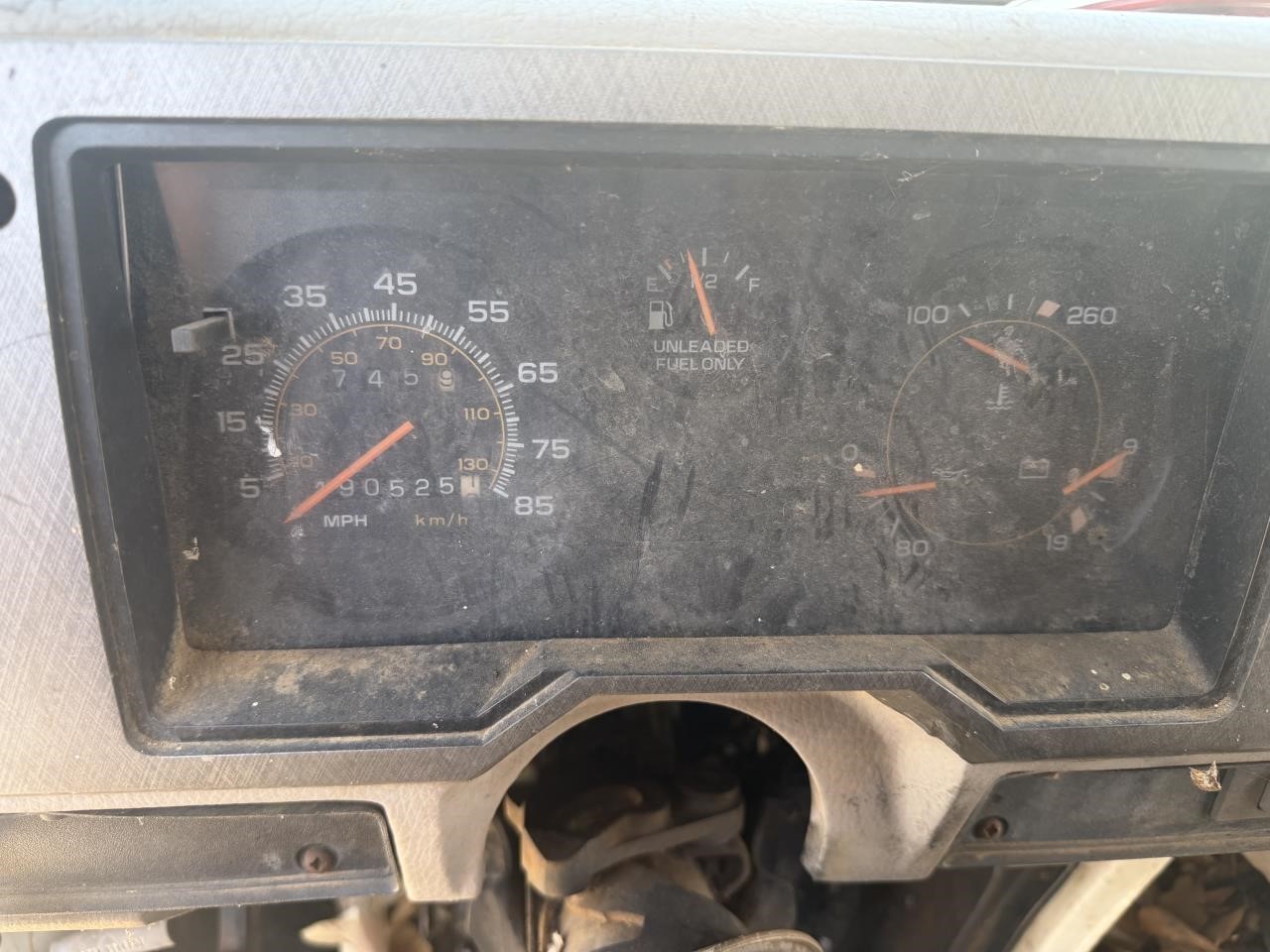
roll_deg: -3.4
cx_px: 635
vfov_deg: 56.8
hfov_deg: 71.6
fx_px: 881
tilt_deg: -31.0
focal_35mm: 24
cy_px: 476
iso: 100
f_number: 1.78
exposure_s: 1/199
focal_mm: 6.76
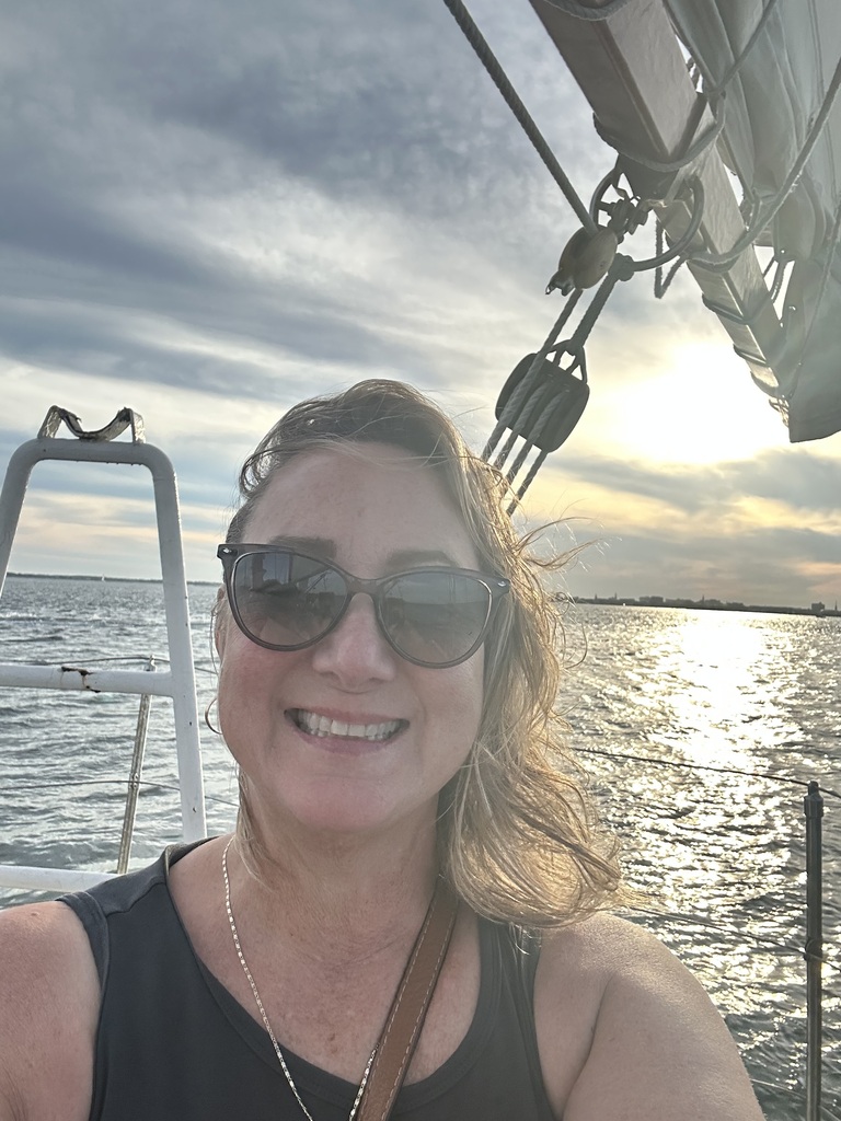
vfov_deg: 60.0
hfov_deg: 46.8
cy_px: 560
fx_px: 972
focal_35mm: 30
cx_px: 420
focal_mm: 2.69
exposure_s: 1/575
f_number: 1.9
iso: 25
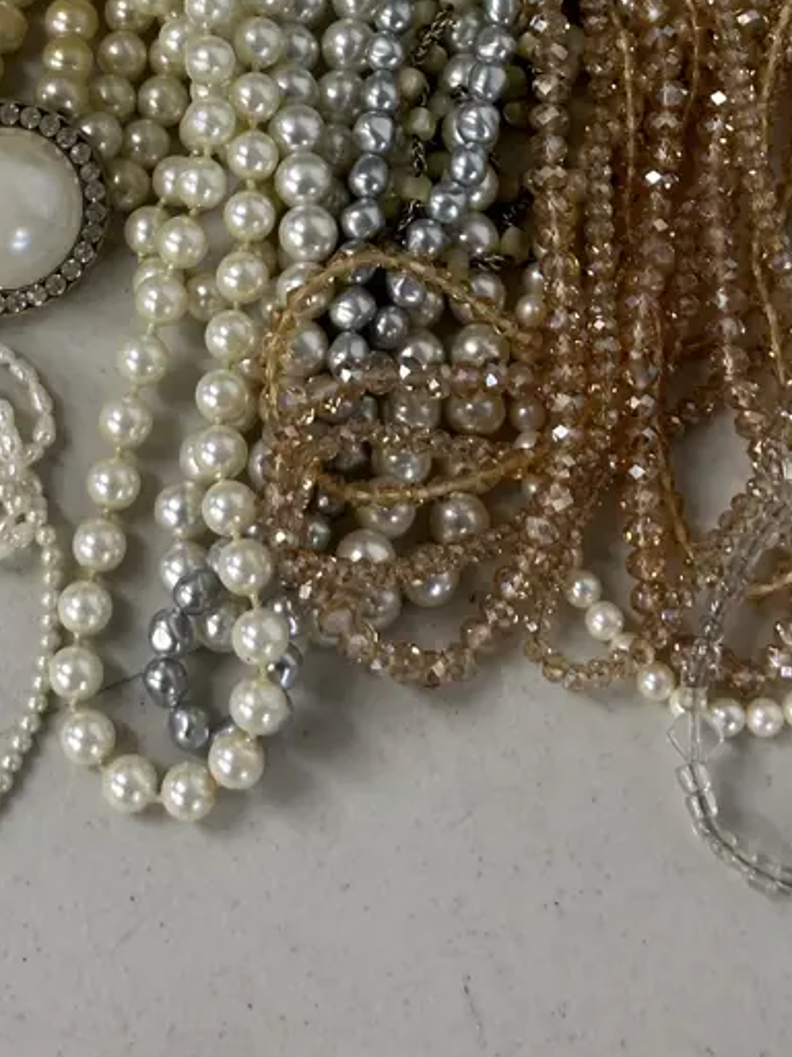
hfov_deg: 15.4
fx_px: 2929
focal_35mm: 96
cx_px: 245
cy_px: 12
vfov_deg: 19.9
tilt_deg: -67.6
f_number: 1.78
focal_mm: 6.86
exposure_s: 1/50
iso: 80
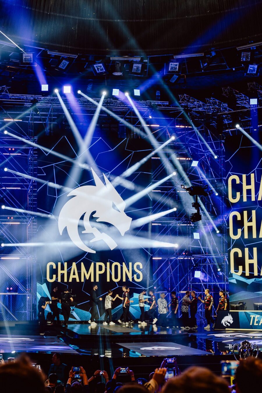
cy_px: 196
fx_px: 666
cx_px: 131
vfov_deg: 32.9
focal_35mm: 61
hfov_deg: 22.3
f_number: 2.5
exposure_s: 1/100
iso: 250
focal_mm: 41
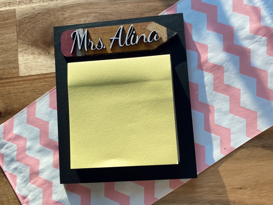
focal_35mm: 26
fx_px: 205
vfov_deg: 53.1
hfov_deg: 67.3
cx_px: 136
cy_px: 102
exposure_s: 1/179
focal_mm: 4.25
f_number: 1.8
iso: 32
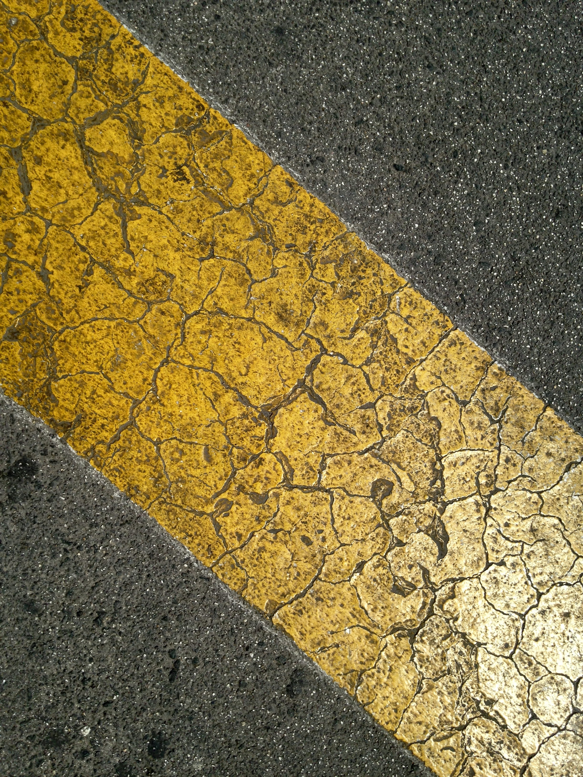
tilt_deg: -88.8
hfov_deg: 42.9
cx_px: 292
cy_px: 388
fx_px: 741
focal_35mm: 33
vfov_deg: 55.4
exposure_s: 1/1550
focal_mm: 4.12
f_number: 2.4
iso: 50
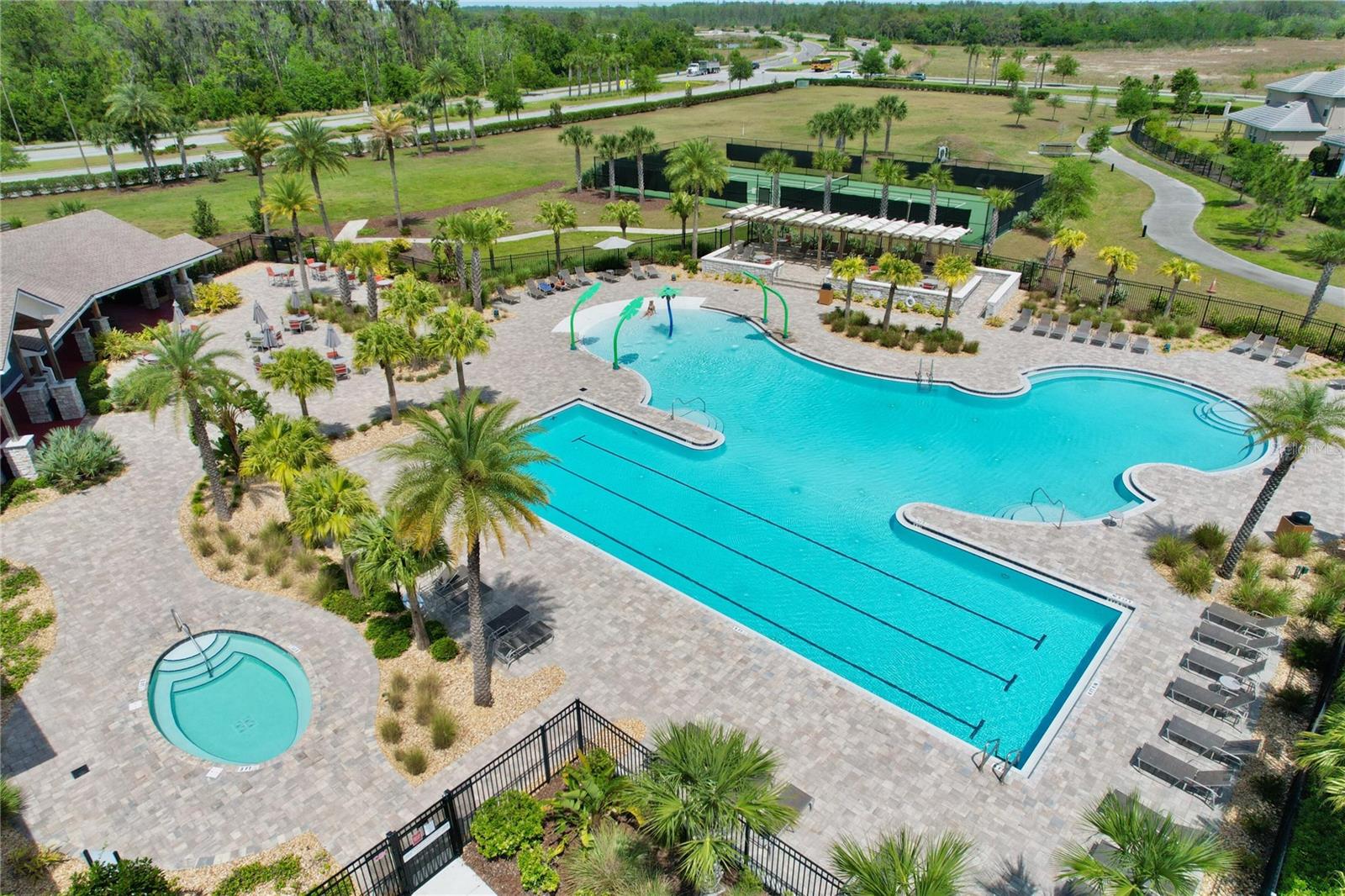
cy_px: 448
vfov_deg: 57.2
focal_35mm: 22
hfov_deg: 78.6
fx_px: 822
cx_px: 672
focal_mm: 8.38
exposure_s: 1/5000
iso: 200
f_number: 2.8
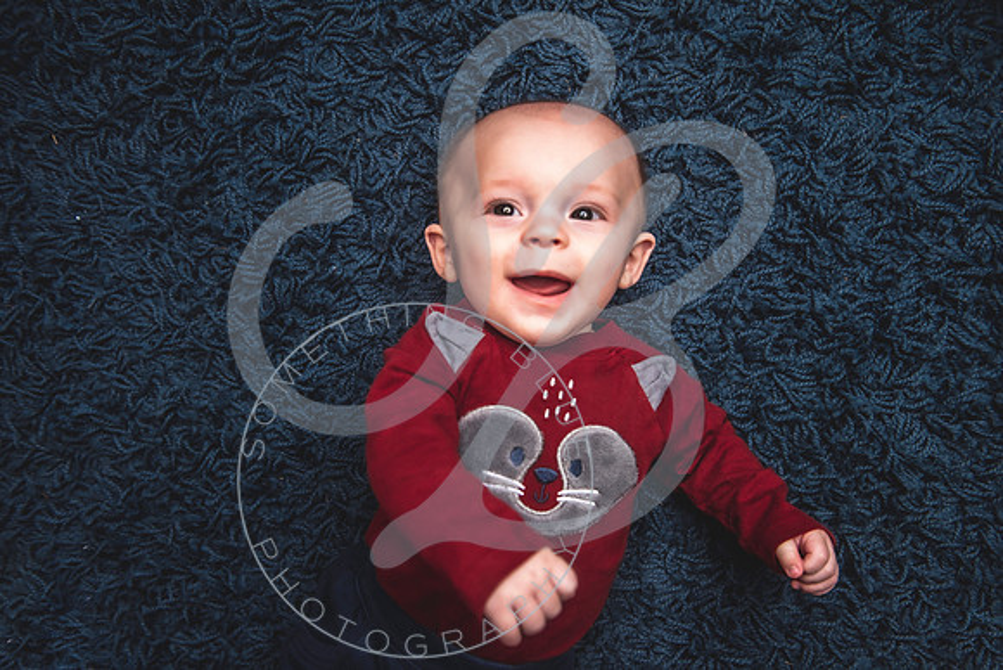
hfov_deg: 55.8
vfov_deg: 38.9
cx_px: 502
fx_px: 947
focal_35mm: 34
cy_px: 335
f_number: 4
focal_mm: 34
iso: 100
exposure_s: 1/250
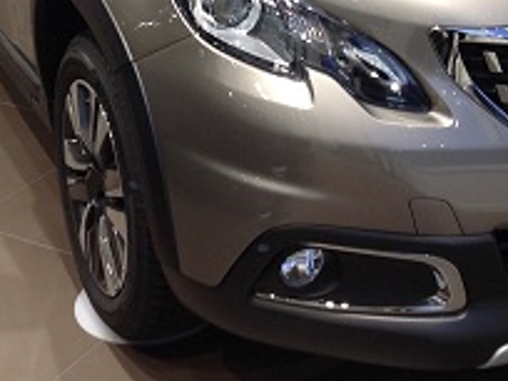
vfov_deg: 16.2
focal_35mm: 89
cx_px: 362
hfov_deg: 21.9
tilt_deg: -14.9
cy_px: -27
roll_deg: -0.7
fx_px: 1306
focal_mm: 4.28
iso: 50
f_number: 2.4
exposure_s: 1/17
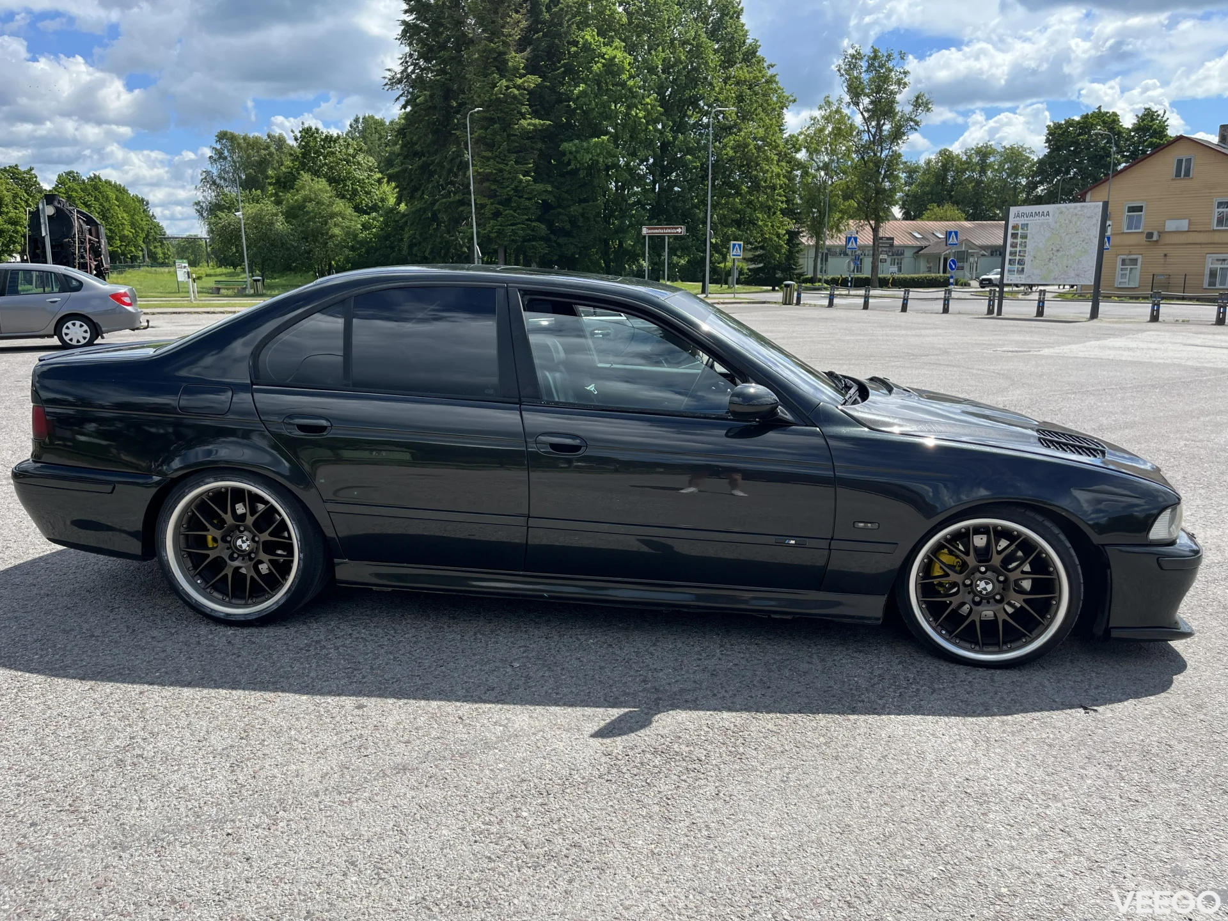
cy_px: 460
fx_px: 922
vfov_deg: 53.1
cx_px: 614
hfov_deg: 67.3
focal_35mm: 26
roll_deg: +0.8
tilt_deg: -11.3
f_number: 1.6
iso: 50
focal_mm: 5.1
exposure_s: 1/2632
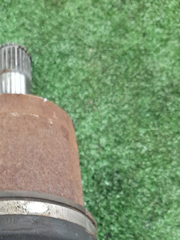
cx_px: 17
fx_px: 340
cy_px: 223
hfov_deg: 28.5
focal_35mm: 49
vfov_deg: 36.1
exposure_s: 1/25
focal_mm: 3.93
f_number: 1.7
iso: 199
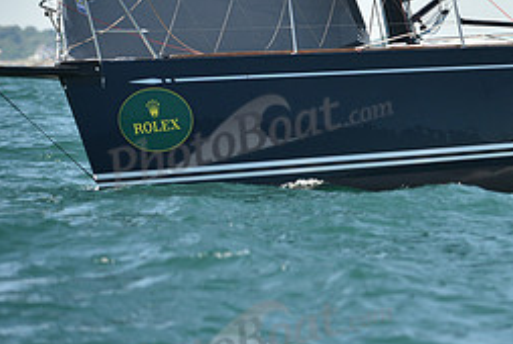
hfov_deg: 3.8
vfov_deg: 2.5
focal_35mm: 547
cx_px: 499
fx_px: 7804
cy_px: 3
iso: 250
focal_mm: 240
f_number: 4.5
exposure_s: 1/1250
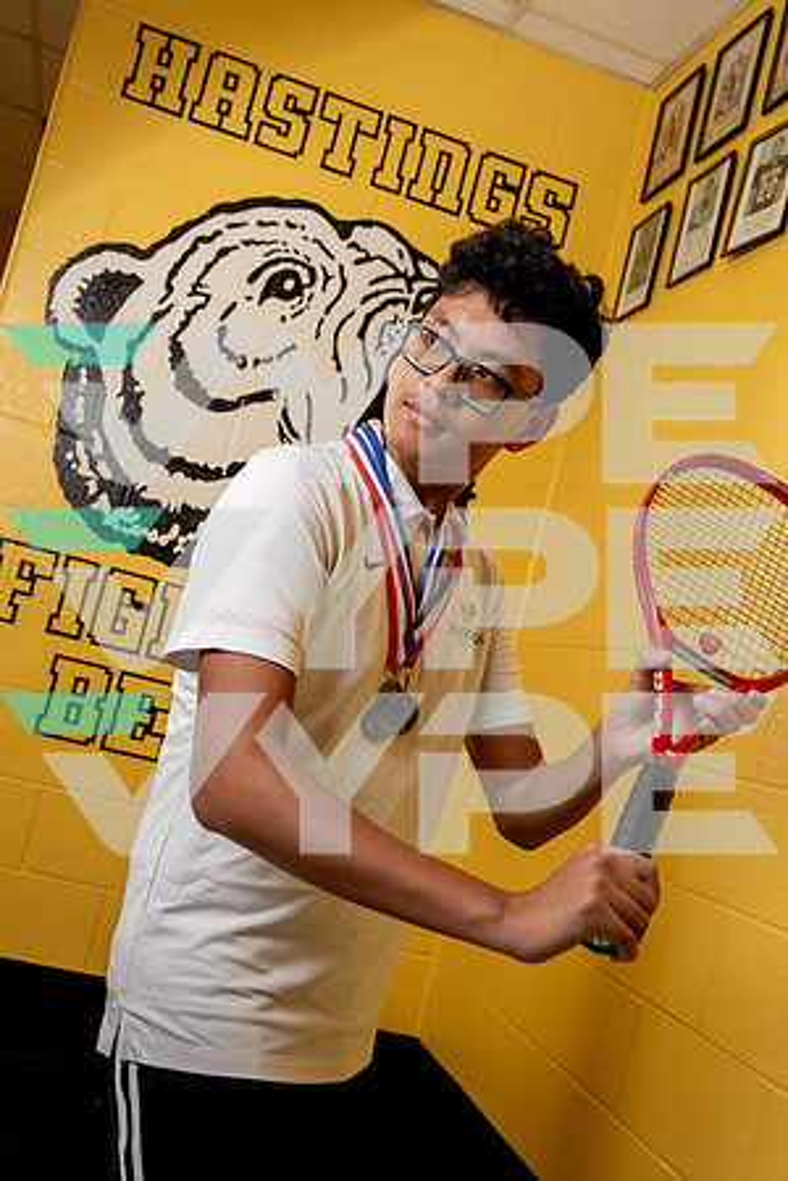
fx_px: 1248
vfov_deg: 50.7
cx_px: 394
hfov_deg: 35.1
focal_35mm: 38
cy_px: 590
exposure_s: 1/250
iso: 500
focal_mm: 38
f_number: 5.6
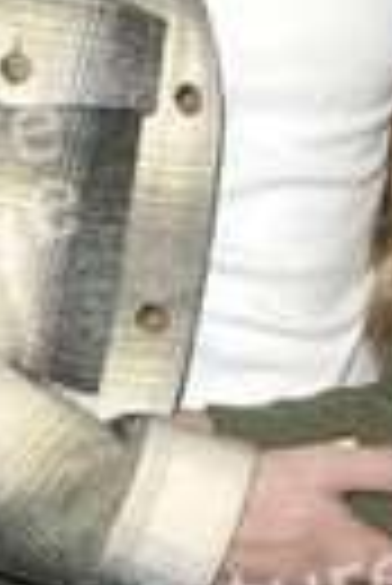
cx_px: 338
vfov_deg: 15.5
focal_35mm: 129
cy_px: -14
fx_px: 2101
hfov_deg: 10.6
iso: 800
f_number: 5.6
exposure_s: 1/160
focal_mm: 42
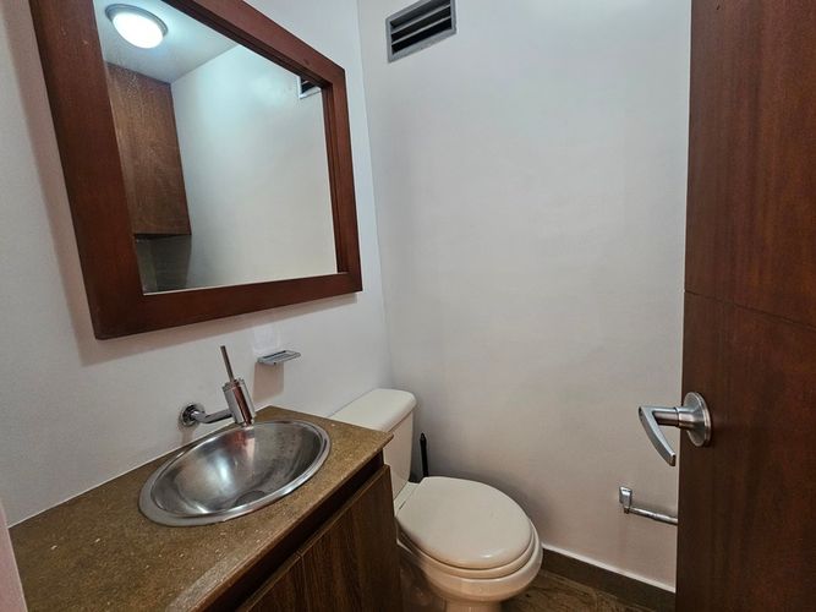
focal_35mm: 13
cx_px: 408
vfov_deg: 89.9
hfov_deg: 106.2
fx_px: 306
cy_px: 306
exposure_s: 1/40
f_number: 2.2
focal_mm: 2.2
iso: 320
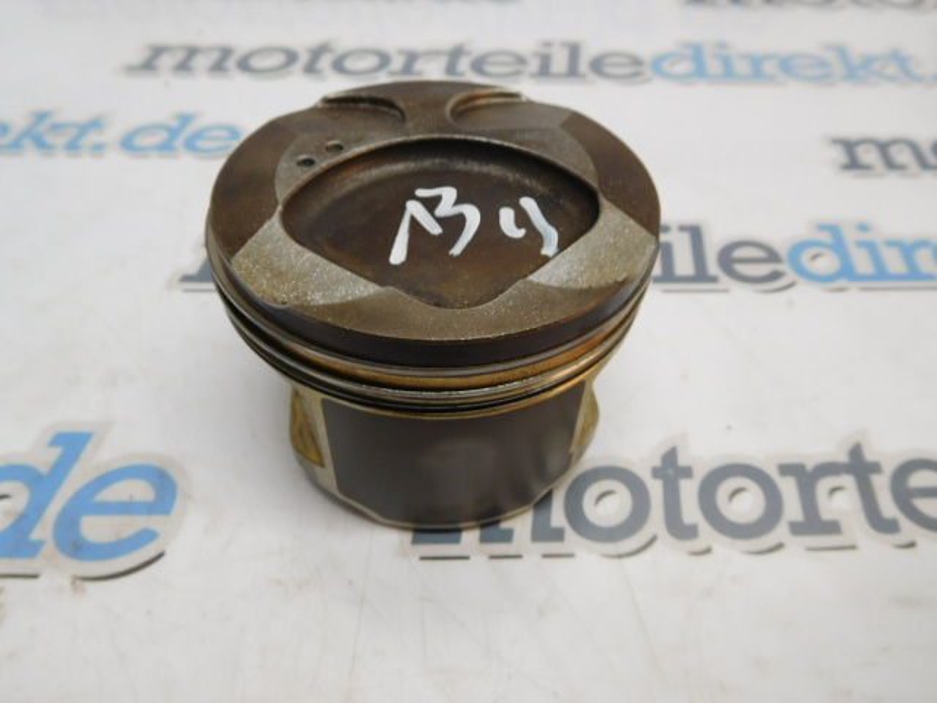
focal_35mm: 25
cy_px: 352
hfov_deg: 69.4
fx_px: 677
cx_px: 468
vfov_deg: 54.9
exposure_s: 1/30
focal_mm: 4.5
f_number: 3.4
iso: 140
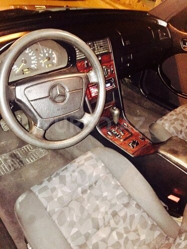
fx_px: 209
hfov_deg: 48.2
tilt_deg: -38.3
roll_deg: -6.3
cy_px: 124
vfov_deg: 61.7
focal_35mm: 29
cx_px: 94
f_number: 2.2
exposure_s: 1/17
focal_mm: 4.15
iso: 1000
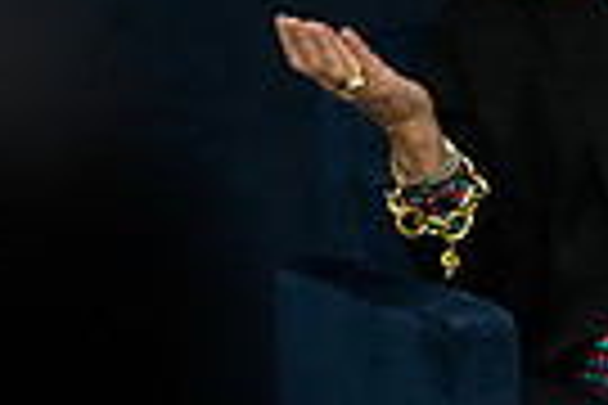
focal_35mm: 711
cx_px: 775
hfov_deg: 2.9
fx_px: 12007
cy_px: -47
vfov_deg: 1.9
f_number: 3.2
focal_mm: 165
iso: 1000
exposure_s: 1/200
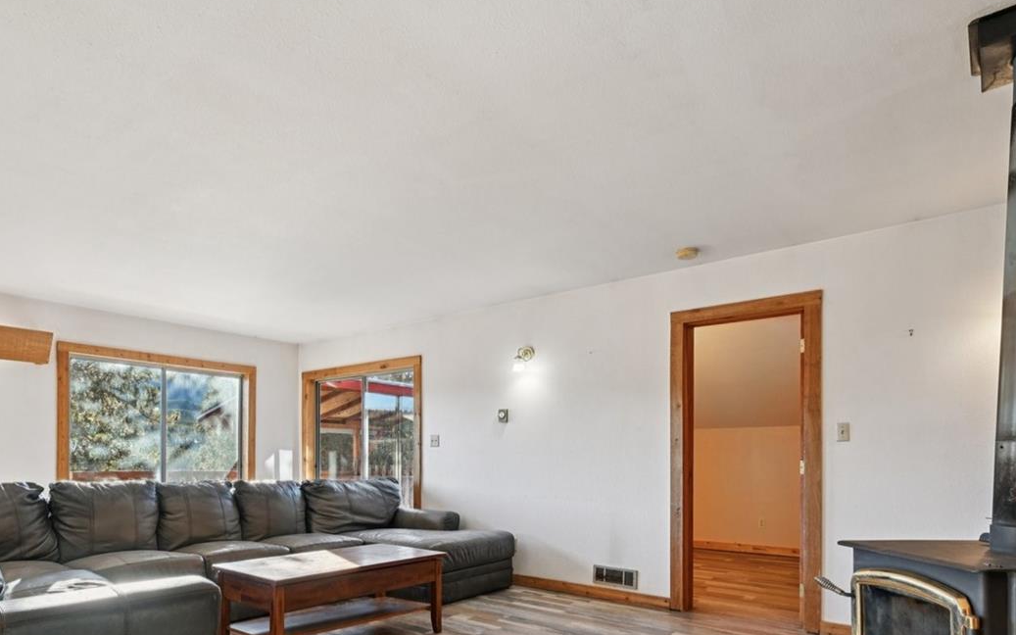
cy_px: 445
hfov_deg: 79.4
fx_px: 609
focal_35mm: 22
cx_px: 453
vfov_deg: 53.5
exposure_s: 1/15
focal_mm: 14
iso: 200
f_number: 8
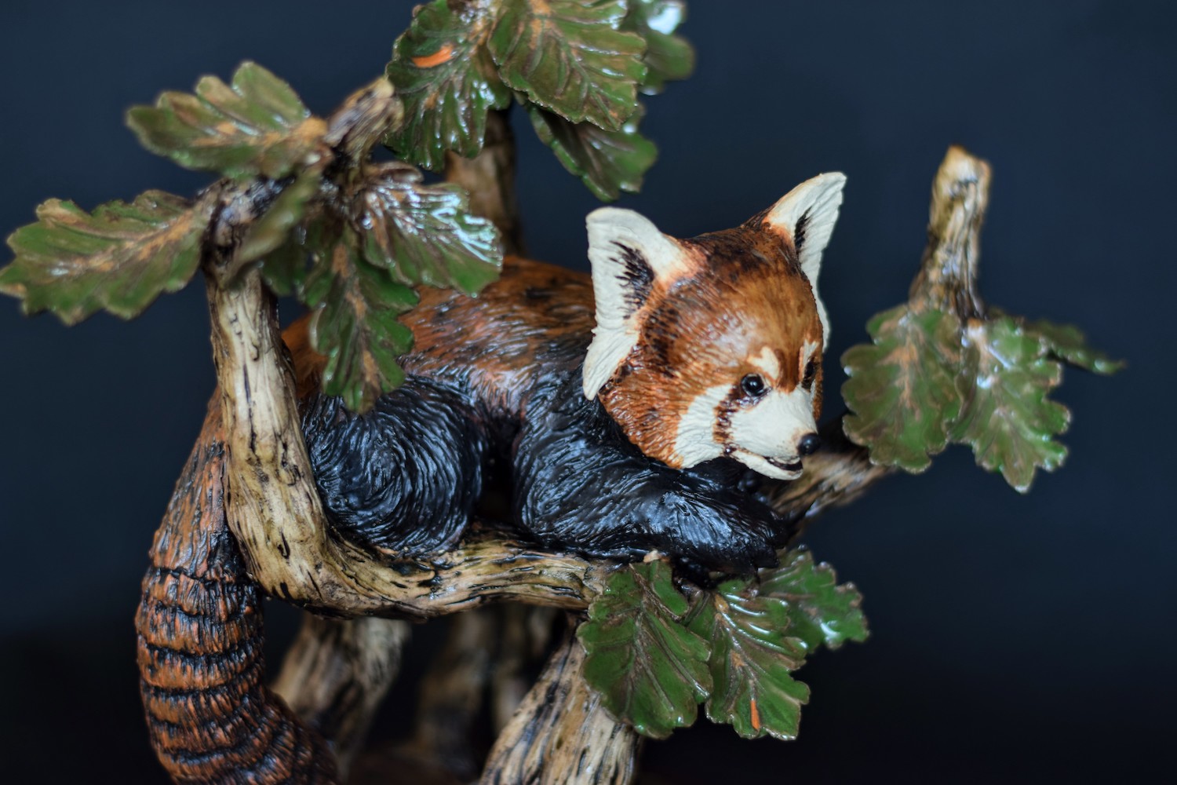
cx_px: 588
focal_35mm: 75
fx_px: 2452
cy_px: 392
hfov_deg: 27.0
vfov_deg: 18.2
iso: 100
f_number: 2.2
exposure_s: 1/100
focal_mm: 50
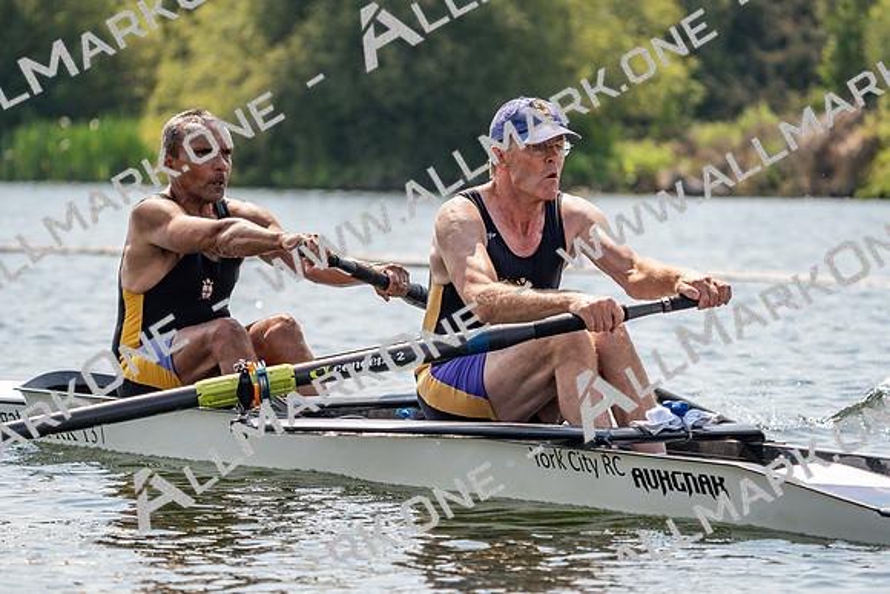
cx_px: 445
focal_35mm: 200
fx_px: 4945
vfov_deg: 6.9
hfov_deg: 10.3
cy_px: 297
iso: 200
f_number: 5.6
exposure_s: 1/1600
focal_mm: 200
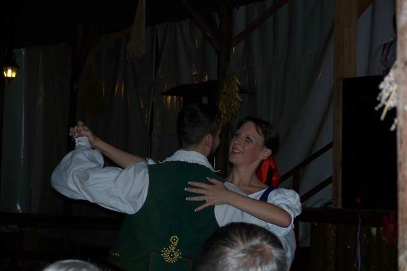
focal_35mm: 118
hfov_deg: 17.3
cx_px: 204
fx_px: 1334
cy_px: 149
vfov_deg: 11.6
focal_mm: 23.9
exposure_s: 1/160
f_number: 3.6
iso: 200
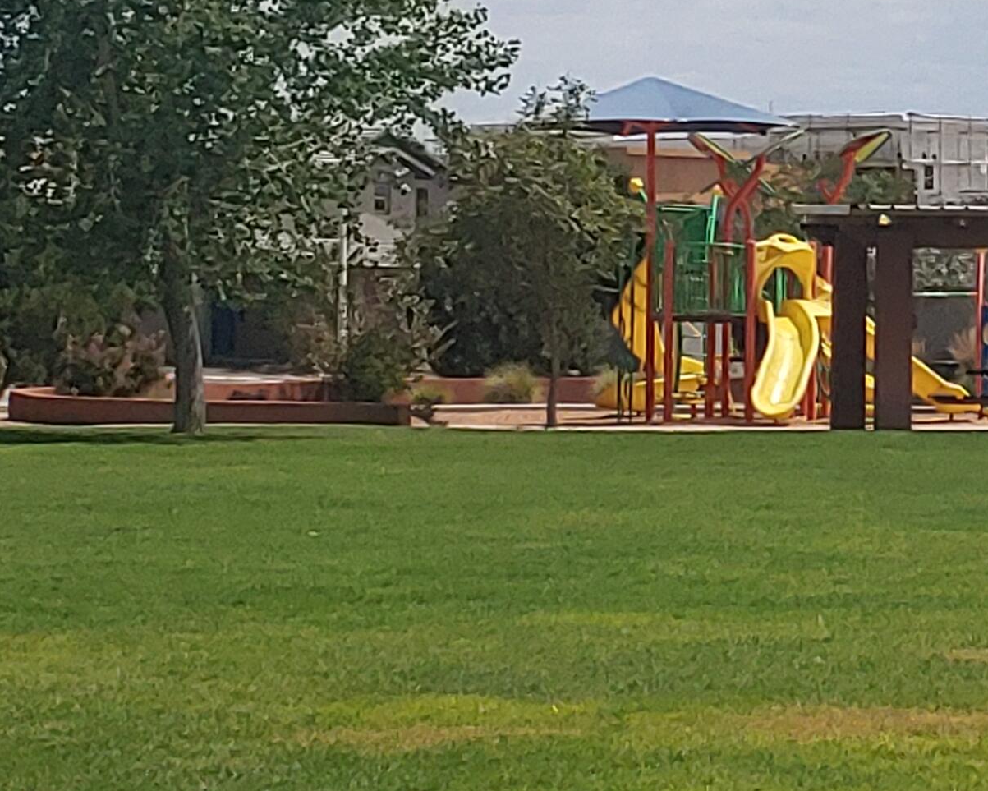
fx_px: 4270
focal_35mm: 146
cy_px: 222
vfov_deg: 10.6
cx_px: 981
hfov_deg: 13.0
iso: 50
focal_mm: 4.23
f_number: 1.5
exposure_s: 1/5556
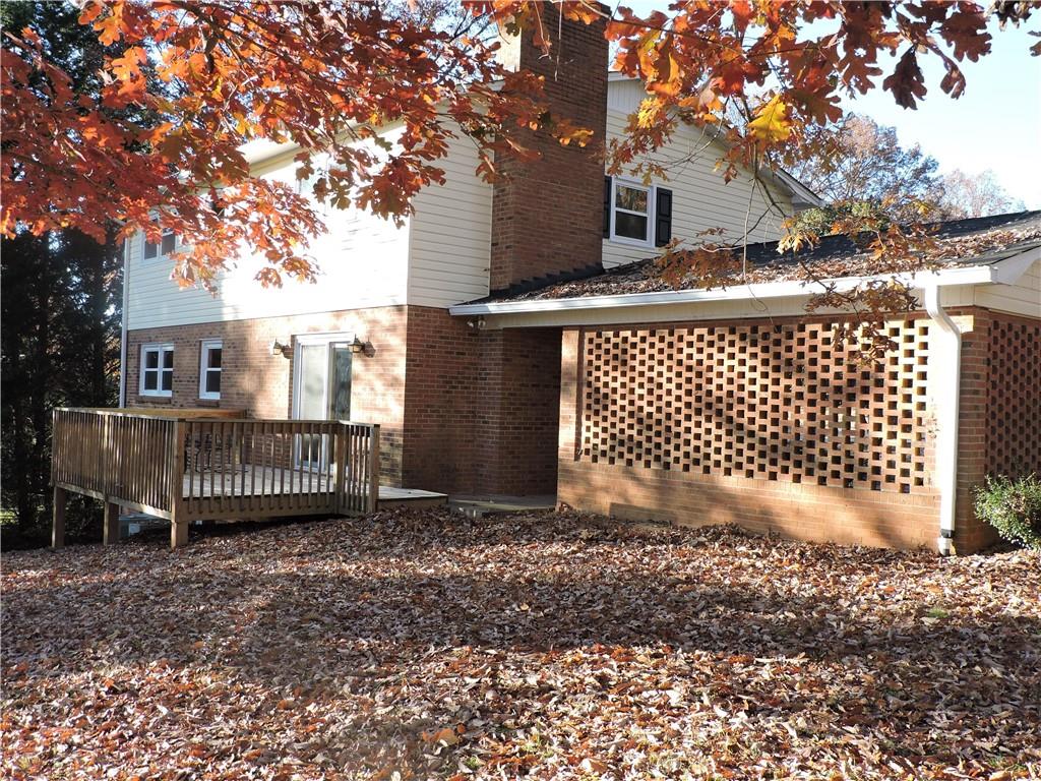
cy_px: 390
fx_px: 992
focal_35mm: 33
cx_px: 520
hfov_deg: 55.4
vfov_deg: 42.9
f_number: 3.2
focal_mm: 5.9
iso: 100
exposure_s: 1/160
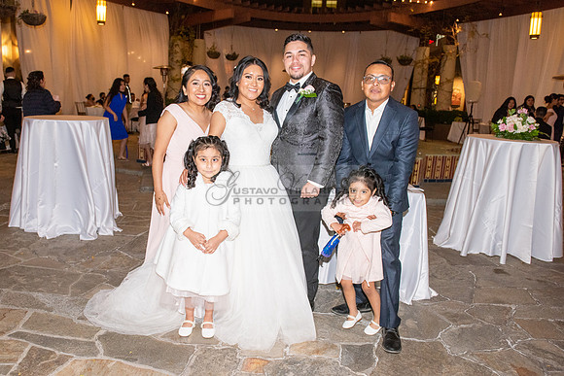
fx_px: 452
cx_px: 249
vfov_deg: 45.1
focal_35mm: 29
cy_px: 201
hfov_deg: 63.7
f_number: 4
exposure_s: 1/160
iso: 1600
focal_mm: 24
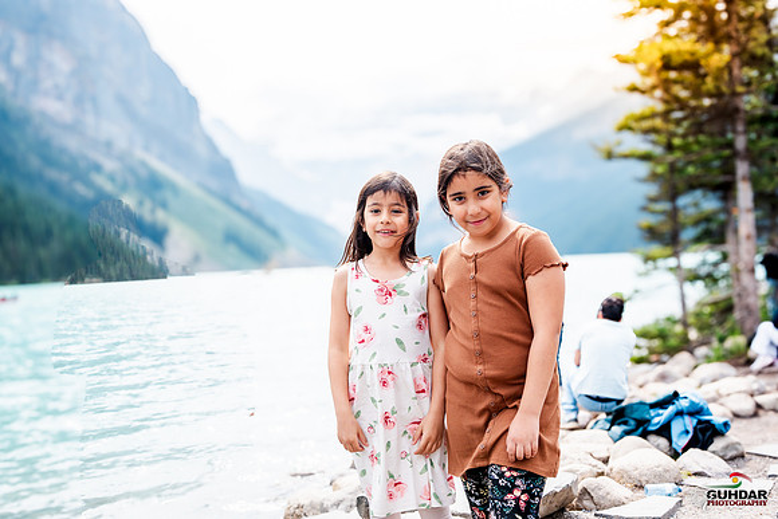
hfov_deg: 54.4
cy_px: 260
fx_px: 757
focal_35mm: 35
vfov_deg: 37.9
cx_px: 389
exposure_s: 1/800
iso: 200
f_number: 5.6
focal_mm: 35
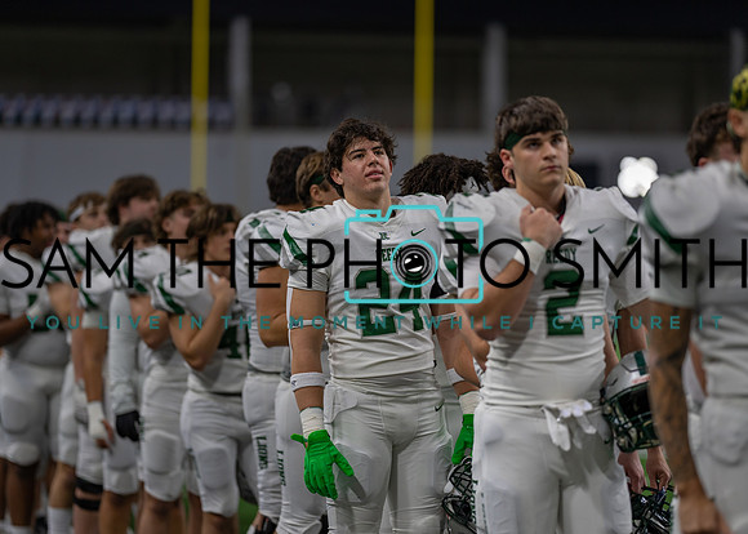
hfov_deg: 14.2
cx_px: 374
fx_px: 3004
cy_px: 267
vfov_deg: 10.2
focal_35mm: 141
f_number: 2
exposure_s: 1/640
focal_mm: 135
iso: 400
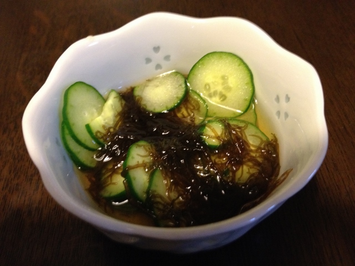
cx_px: 178
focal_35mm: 35
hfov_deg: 52.6
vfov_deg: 40.7
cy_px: 133
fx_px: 359
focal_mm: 4.28
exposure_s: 1/20
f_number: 2.4
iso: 320
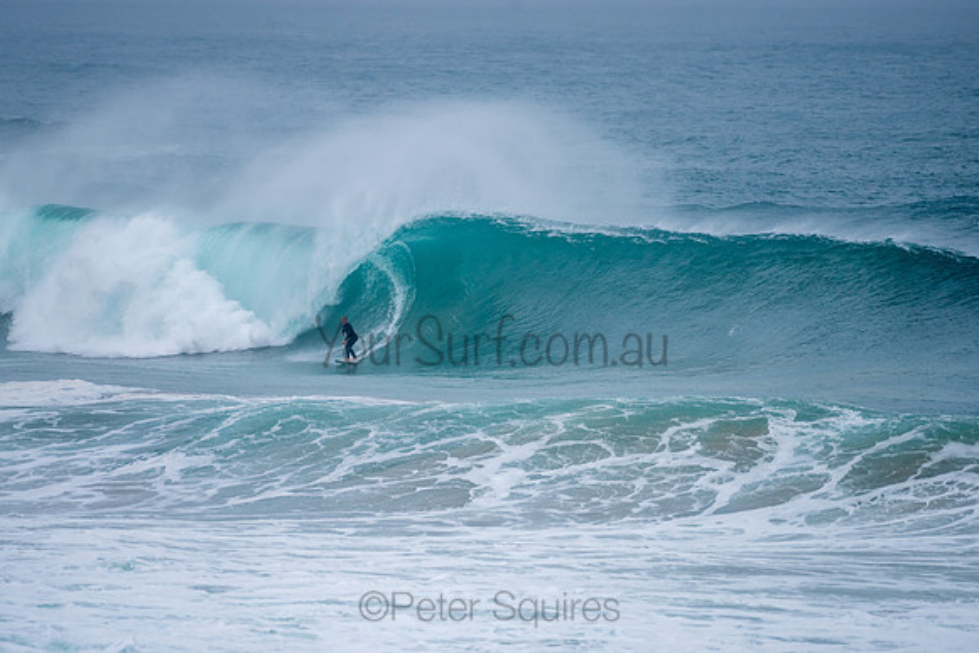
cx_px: 469
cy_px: 302
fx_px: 16679
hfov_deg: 3.4
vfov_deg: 2.2
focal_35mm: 613
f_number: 5.6
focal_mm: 500
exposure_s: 1/1250
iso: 180
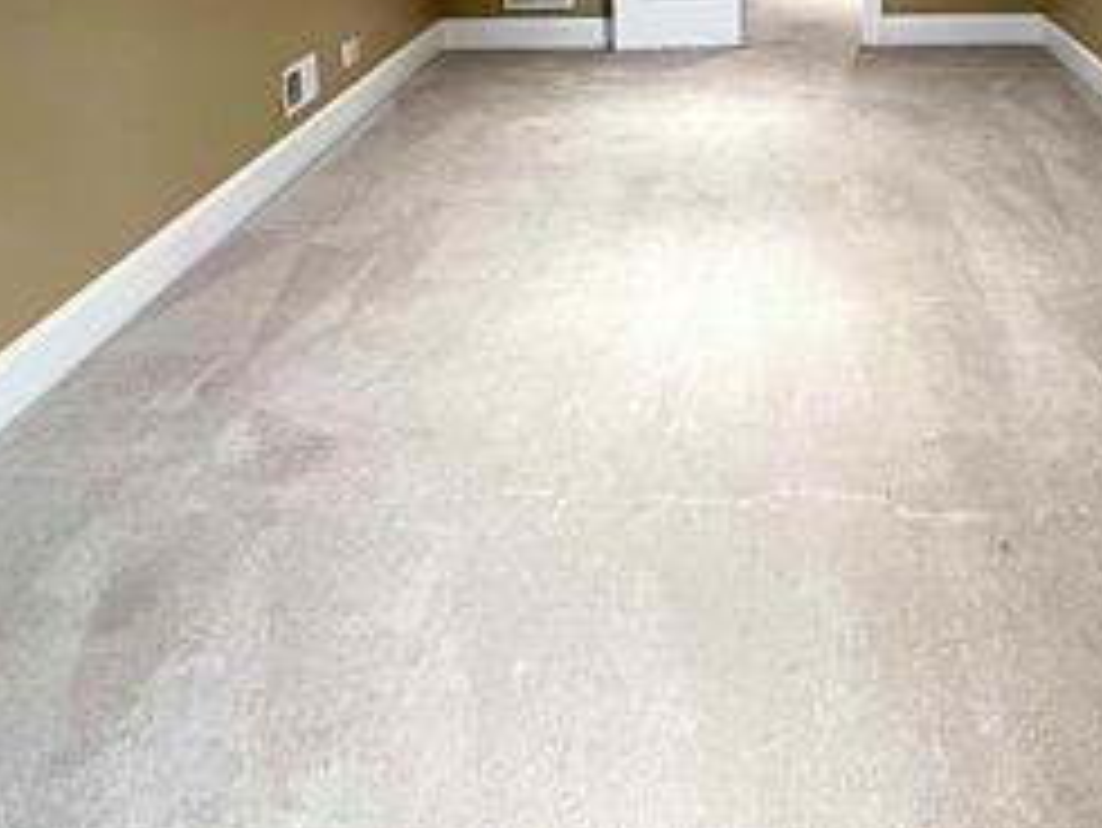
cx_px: 769
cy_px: -40
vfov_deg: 36.6
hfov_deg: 52.5
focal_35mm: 34
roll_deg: +0.5
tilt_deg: -8.9
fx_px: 1083
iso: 320
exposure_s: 1/60
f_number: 1.8
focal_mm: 1.57
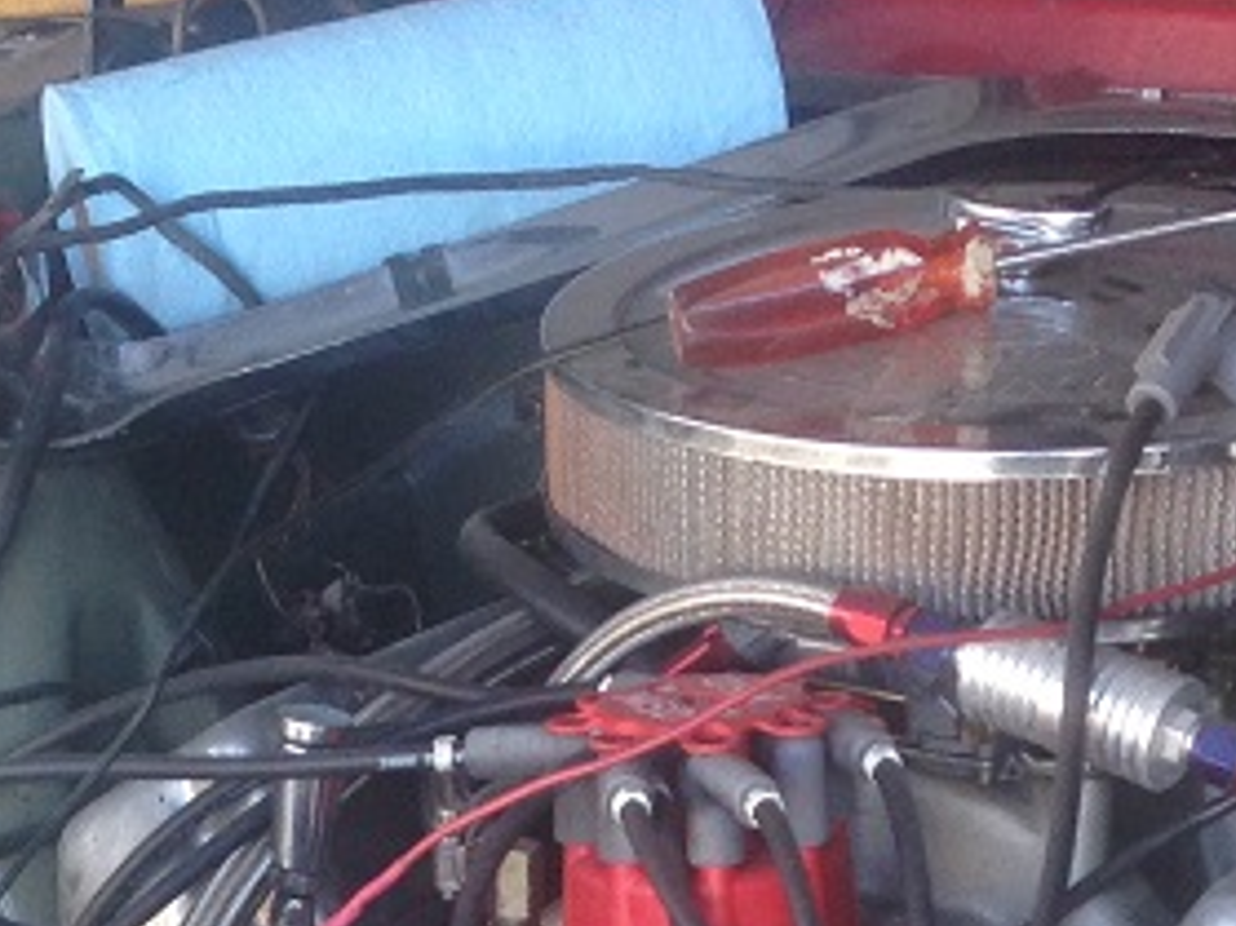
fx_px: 4319
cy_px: 1648
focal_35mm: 121
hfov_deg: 16.3
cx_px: 470
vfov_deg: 11.4
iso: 64
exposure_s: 1/40
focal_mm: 4.12
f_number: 2.4
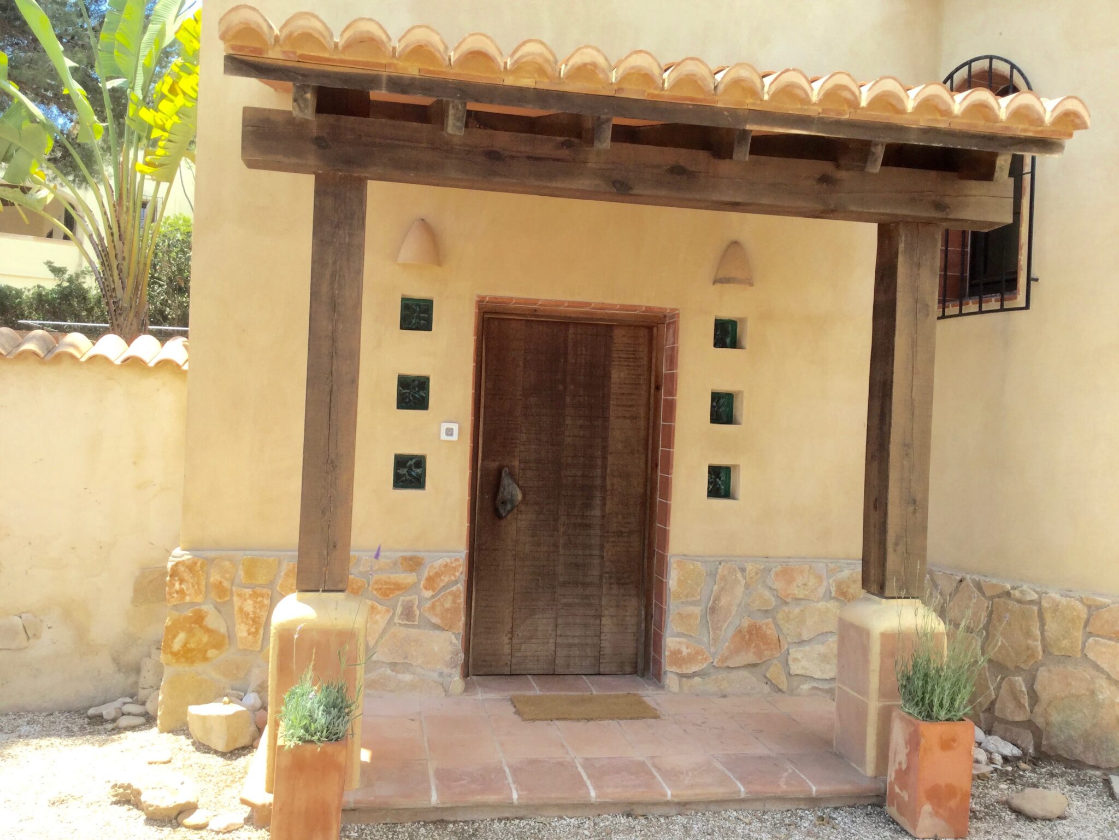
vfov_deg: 45.4
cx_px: 560
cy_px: 420
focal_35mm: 31
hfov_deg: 58.4
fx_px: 1002
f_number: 2.4
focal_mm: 3.3
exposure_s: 1/411
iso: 25
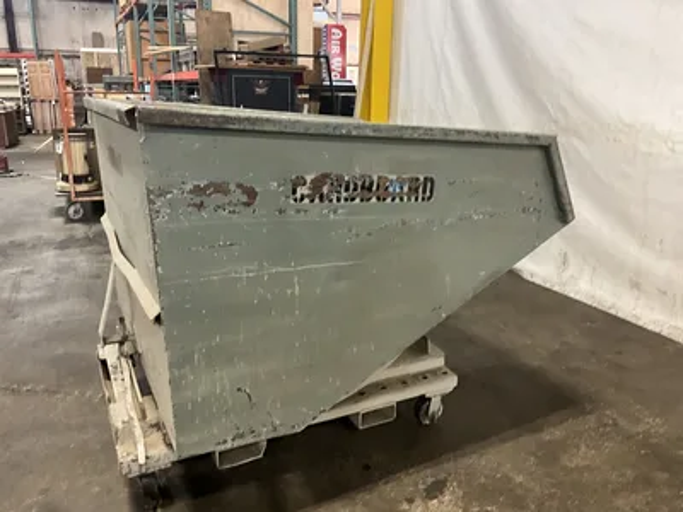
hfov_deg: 61.7
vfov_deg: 48.2
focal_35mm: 29
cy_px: 256
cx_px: 342
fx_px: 572
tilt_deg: -15.8
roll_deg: -0.5
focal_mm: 3
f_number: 1.8
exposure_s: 1/40
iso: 320
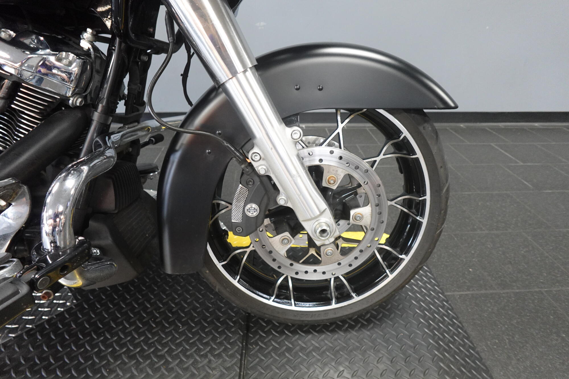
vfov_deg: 61.9
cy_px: 190
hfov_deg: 84.0
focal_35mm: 20
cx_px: 284
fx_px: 316
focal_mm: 7.6
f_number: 2
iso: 1250
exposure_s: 1/80
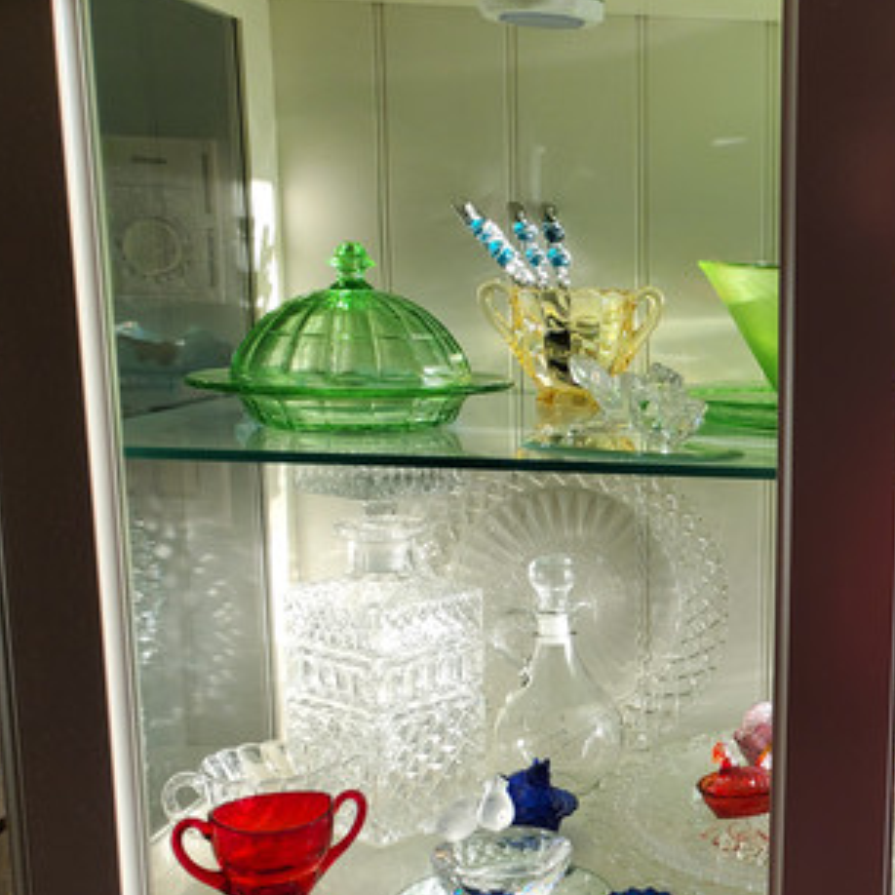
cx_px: 915
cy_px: 588
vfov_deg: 35.1
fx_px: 1404
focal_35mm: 48
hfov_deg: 32.3
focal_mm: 4.3
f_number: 2.4
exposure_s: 1/120
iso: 100
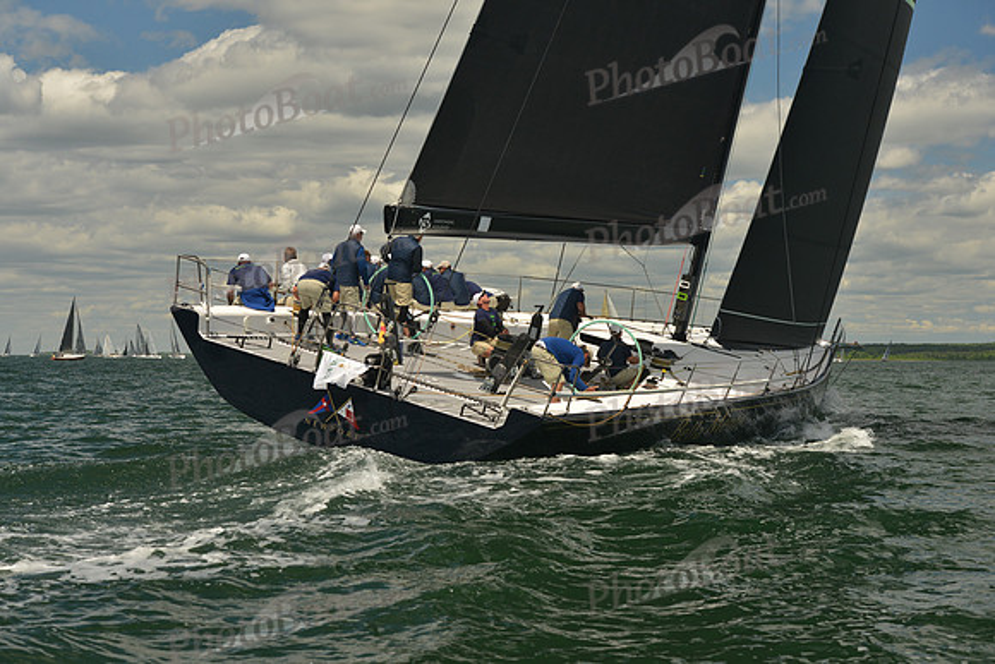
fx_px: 1935
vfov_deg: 19.5
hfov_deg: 28.8
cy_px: 332
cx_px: 498
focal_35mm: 70
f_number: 7.1
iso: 400
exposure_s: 1/800
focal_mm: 70
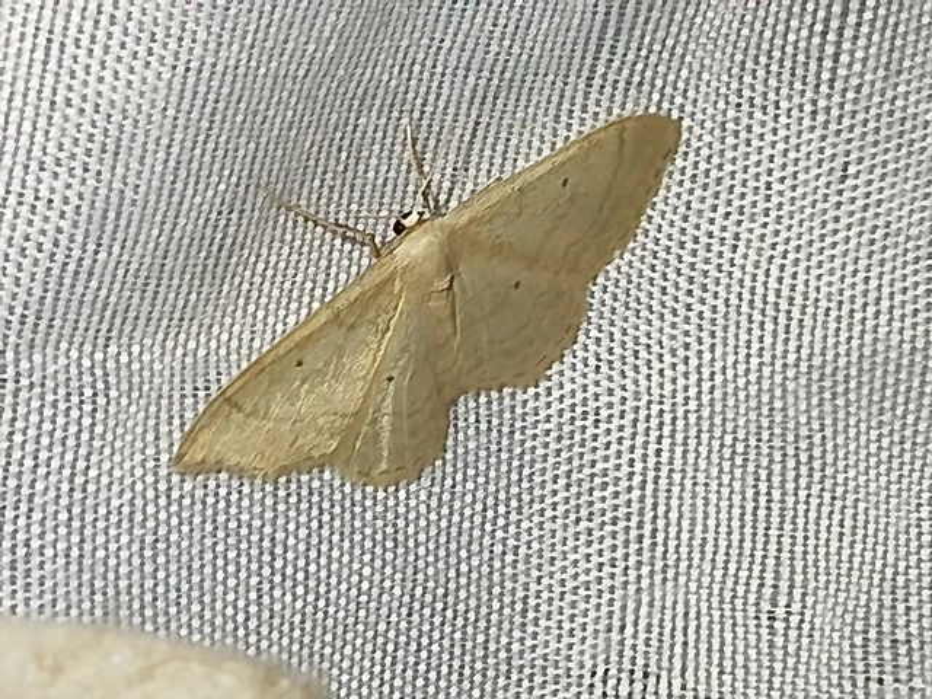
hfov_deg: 16.8
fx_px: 3150
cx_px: 466
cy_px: 350
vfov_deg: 12.7
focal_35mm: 117
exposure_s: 1/50
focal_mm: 5.31
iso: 125
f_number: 1.7
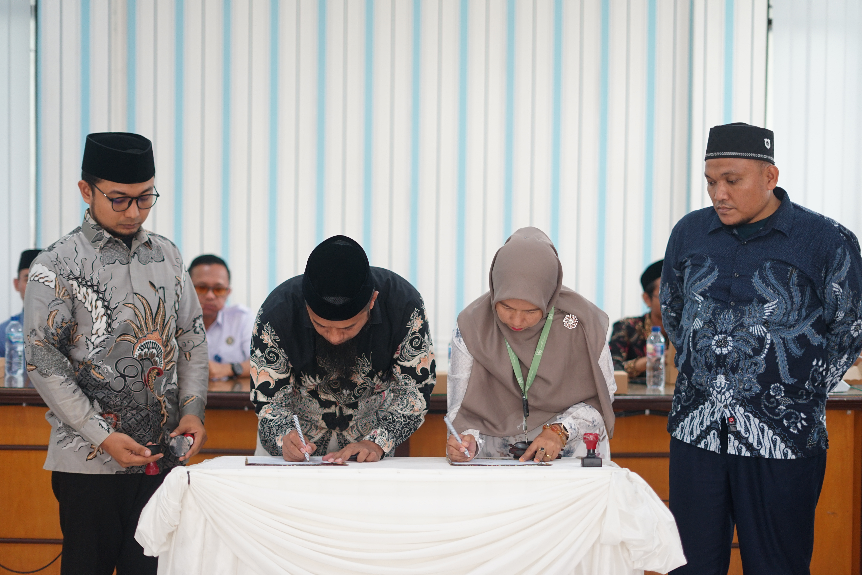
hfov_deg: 39.6
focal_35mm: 50
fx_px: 1197
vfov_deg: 27.0
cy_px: 288
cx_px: 431
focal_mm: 50
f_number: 2
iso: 400
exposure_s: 1/160
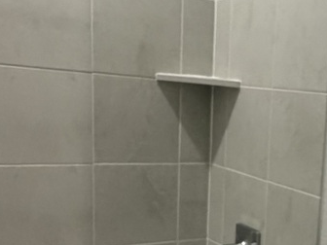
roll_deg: -4.4
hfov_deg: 29.1
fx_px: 567
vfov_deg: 23.9
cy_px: 212
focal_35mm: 60
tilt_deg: -14.7
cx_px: 361
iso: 250
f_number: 2.2
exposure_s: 1/120
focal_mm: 2.22
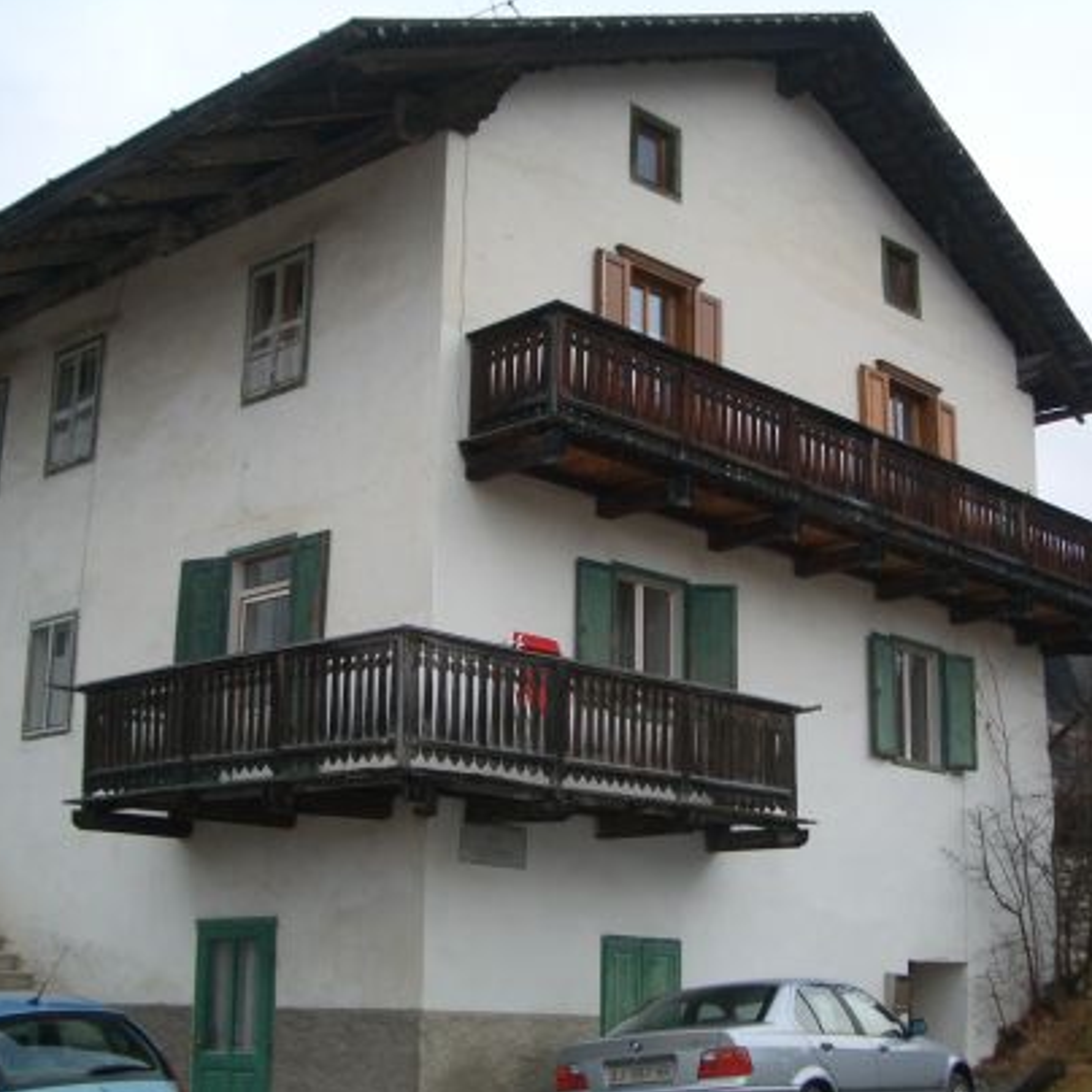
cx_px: 535
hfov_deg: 34.7
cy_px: 632
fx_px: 1749
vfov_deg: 34.6
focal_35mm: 49
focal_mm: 5.8
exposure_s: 1/250
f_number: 2.6
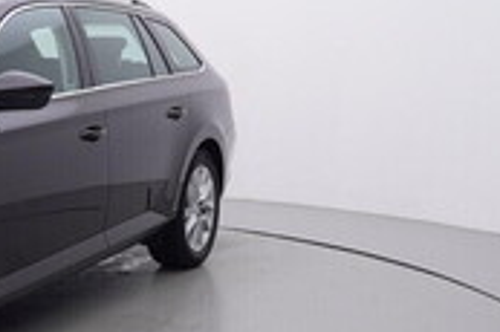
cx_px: -56
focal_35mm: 72
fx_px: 993
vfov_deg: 19.0
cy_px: 201
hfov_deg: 26.0
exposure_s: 1/80
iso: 200
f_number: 5
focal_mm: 15
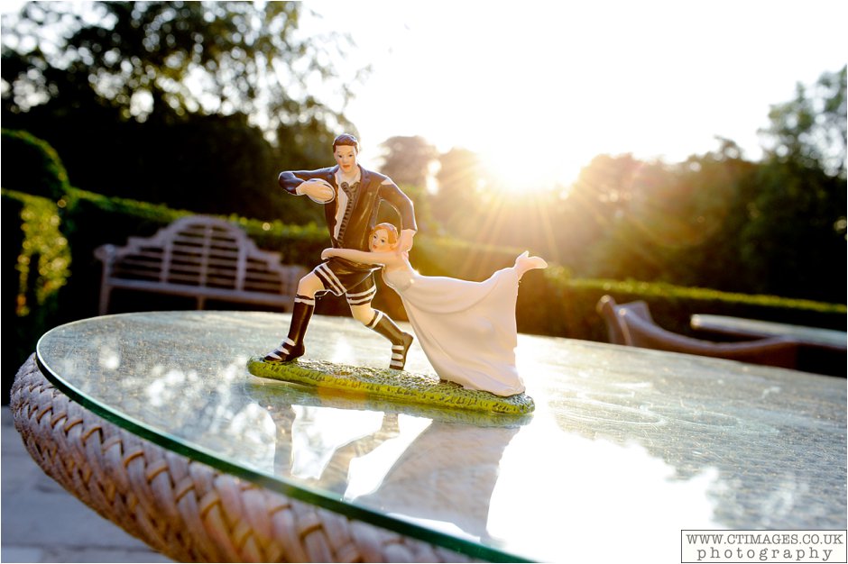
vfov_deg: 33.4
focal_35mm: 40
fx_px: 942
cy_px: 282
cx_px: 424
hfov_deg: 48.5
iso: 500
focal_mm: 40
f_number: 9
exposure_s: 1/125
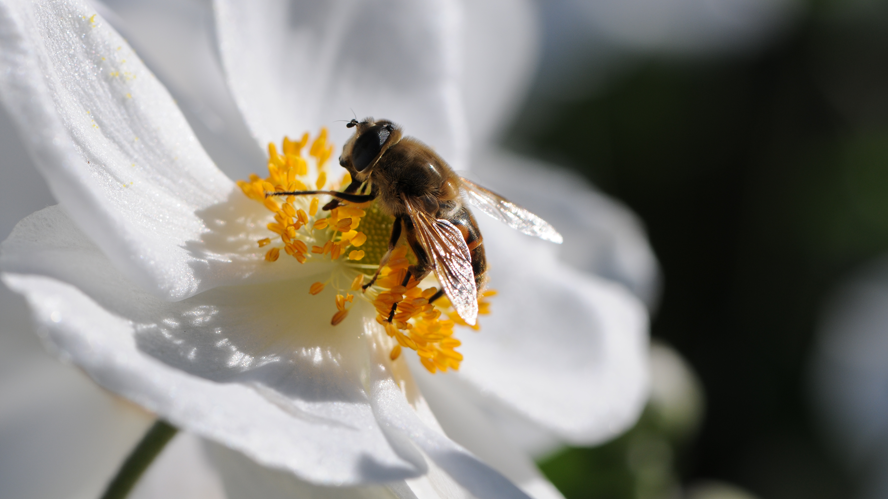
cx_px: 443
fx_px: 3897
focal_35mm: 166
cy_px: 221
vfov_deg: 7.3
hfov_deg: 13.0
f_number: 11
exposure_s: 1/400
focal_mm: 105
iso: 200
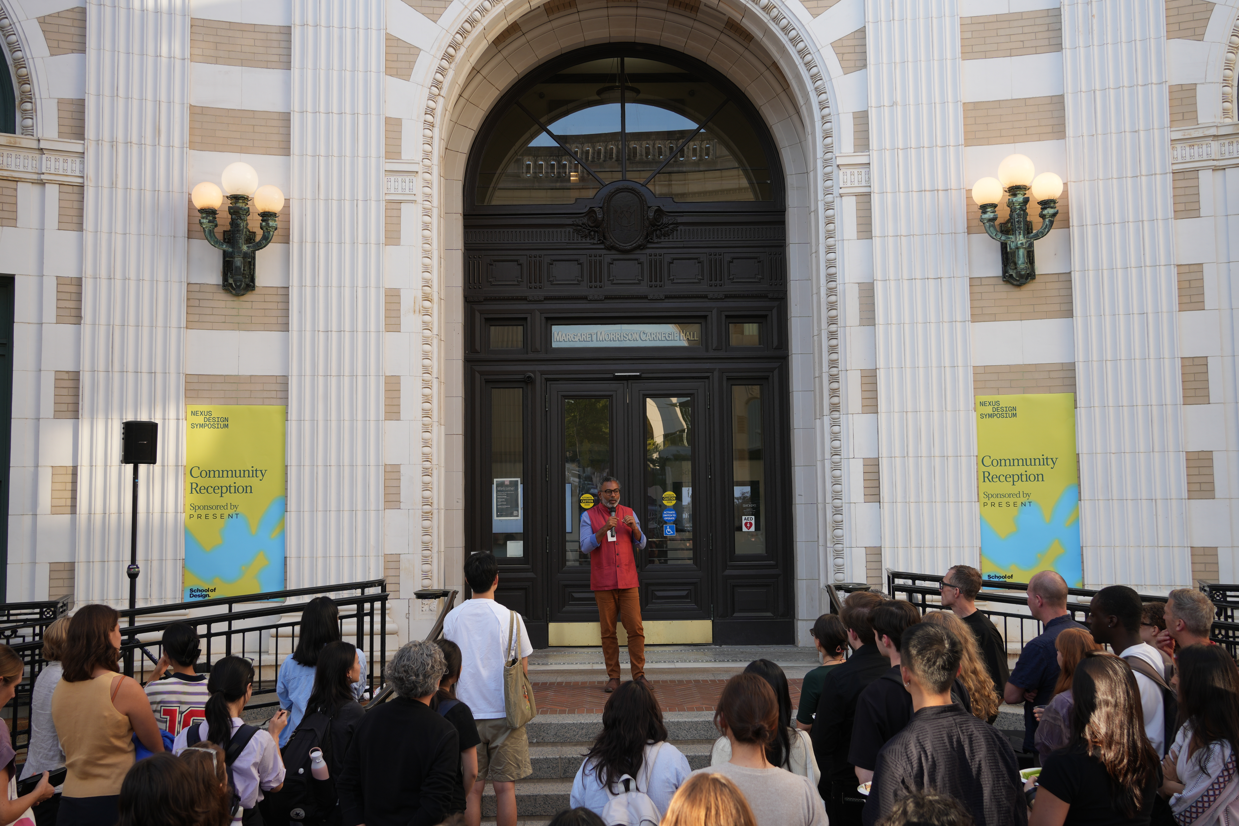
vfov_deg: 37.9
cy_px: 413
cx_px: 620
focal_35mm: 35
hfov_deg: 54.4
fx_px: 1204
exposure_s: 1/100
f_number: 5
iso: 100
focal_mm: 35
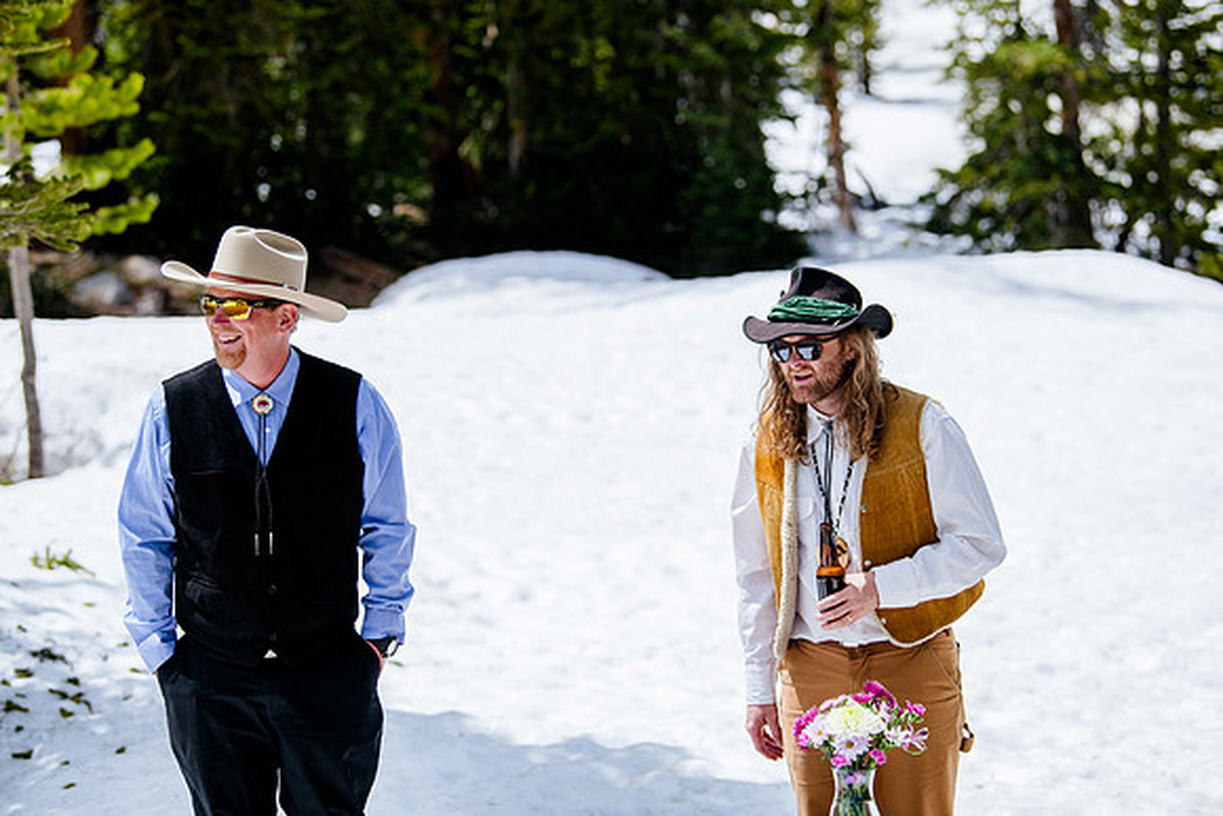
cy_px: 380
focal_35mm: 102
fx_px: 3451
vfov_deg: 13.5
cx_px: 653
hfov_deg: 20.1
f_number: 3.5
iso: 160
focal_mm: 95
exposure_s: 1/2500
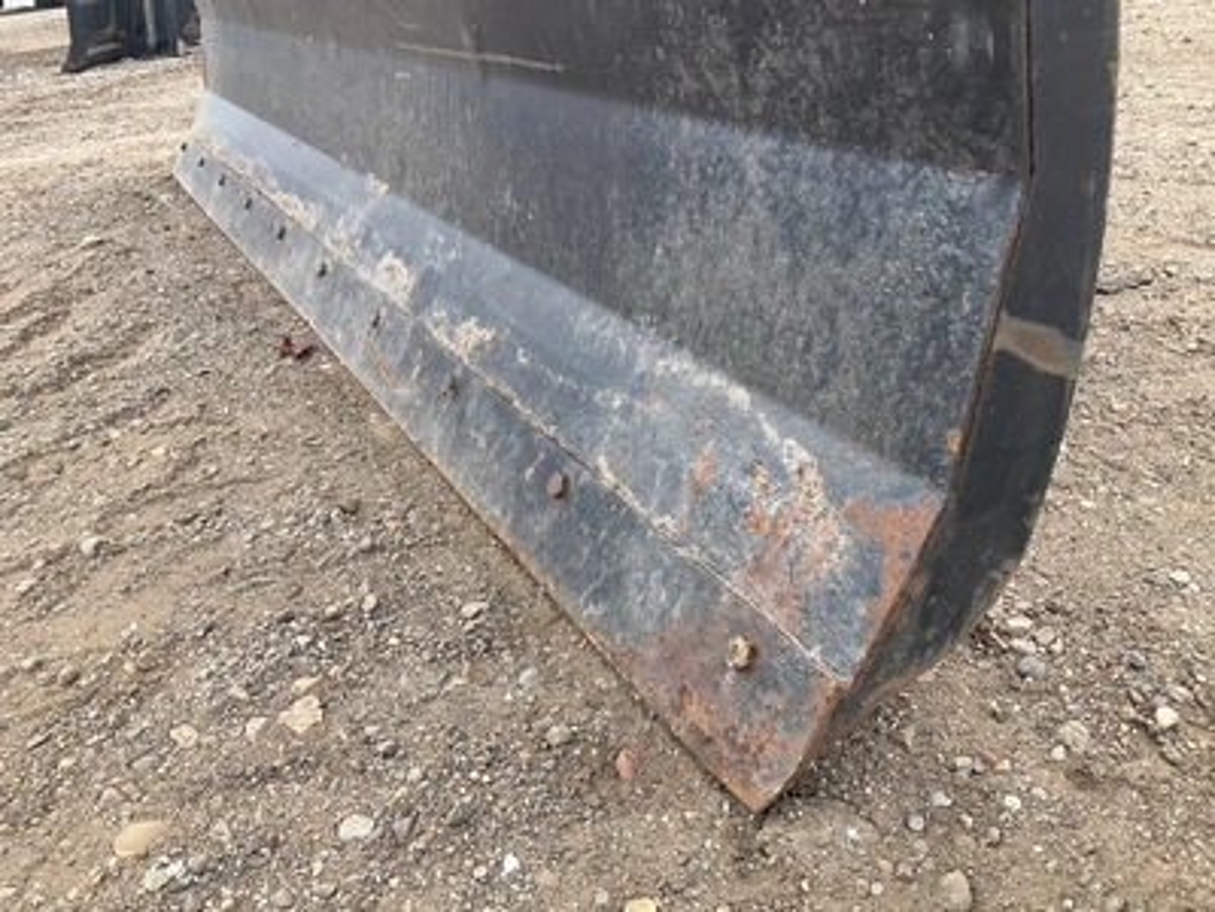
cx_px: 608
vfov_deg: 48.2
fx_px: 1018
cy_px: 456
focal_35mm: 29
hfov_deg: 61.7
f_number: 1.8
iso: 25
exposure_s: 1/386
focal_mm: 3
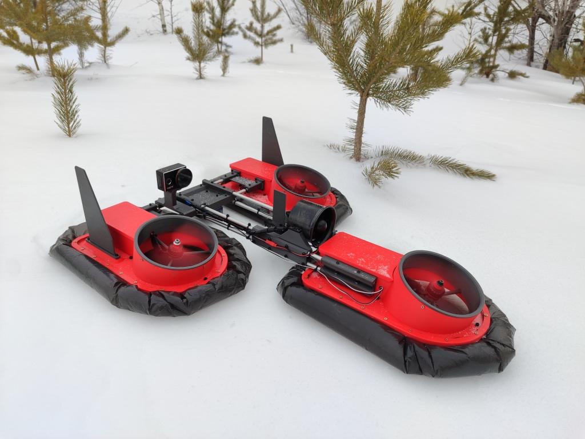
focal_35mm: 25
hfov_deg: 69.4
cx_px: 292
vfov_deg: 54.9
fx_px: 422
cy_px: 220
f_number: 1.89
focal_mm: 5.95
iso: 50
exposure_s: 1/445
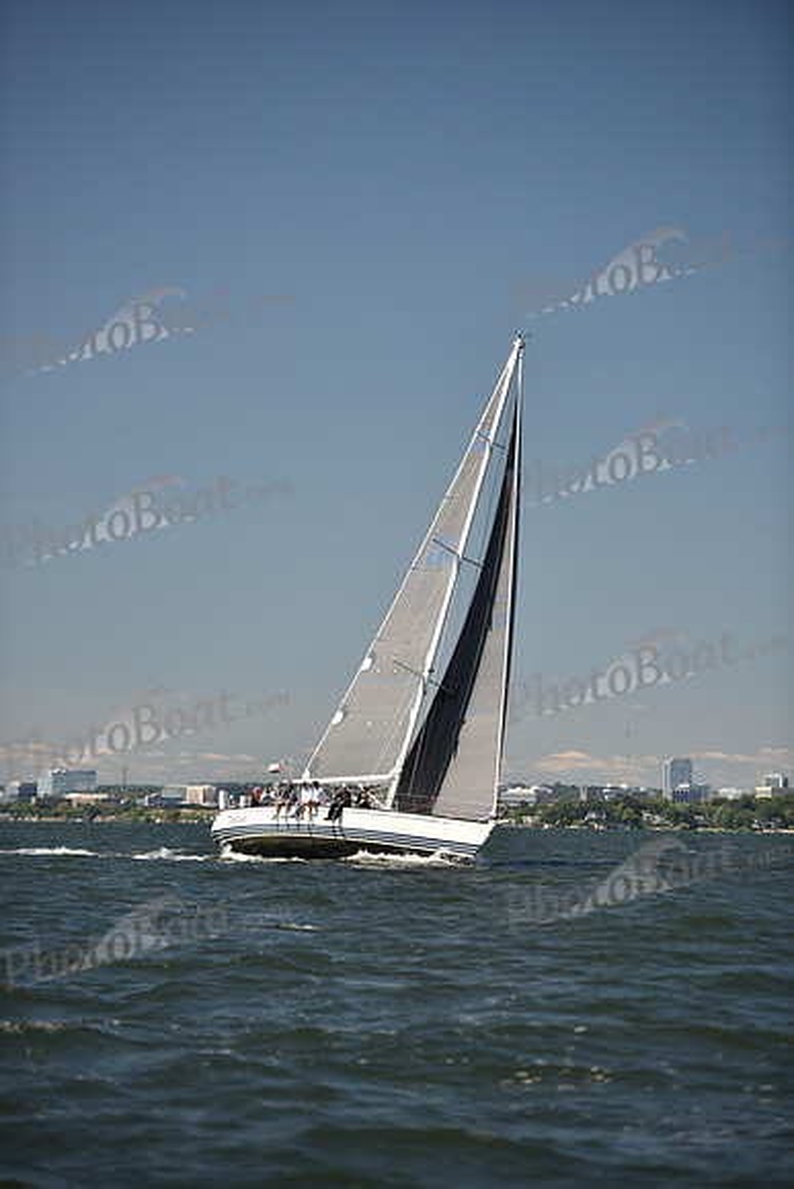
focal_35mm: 135
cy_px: 594
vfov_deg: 15.2
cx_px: 397
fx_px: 4463
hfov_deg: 10.2
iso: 250
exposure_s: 1/1600
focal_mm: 135
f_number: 2.8
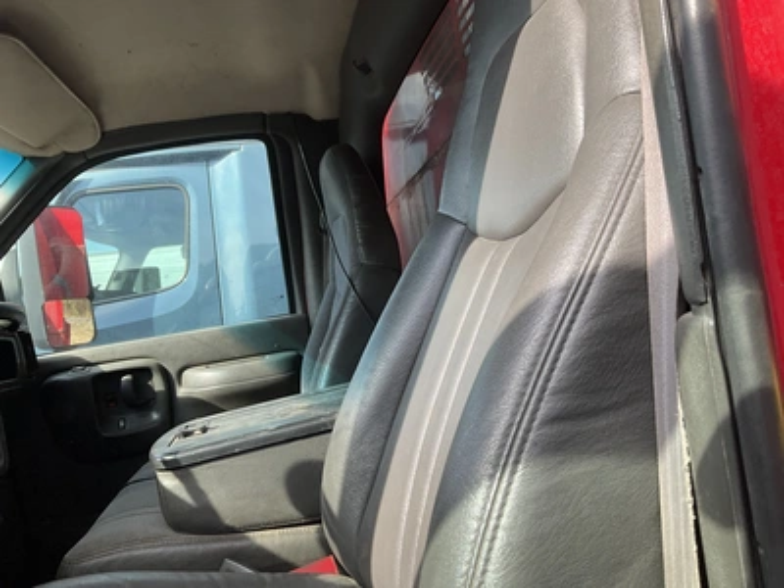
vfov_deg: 48.2
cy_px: 294
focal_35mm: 29
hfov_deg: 61.7
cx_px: 392
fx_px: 657
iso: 20
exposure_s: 1/190
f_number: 1.8
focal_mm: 3
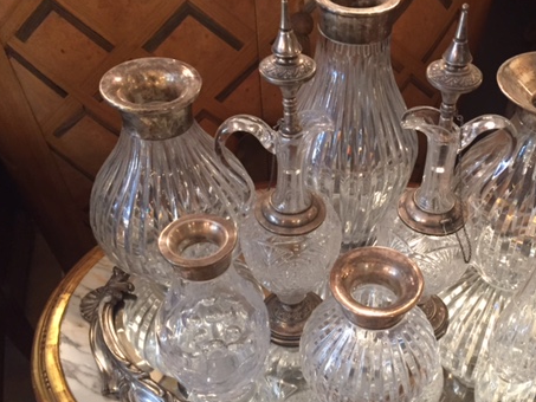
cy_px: 240
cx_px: 359
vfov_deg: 35.0
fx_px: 635
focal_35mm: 41
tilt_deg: -46.4
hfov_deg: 45.1
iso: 250
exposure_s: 1/17
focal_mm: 4.15
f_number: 2.2
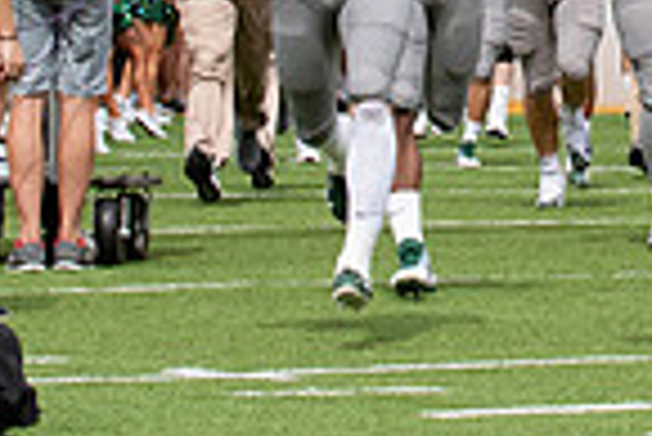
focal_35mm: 419
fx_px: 7596
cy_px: -411
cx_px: 742
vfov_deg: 3.3
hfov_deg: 4.9
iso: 800
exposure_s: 1/800
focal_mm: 70
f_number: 10
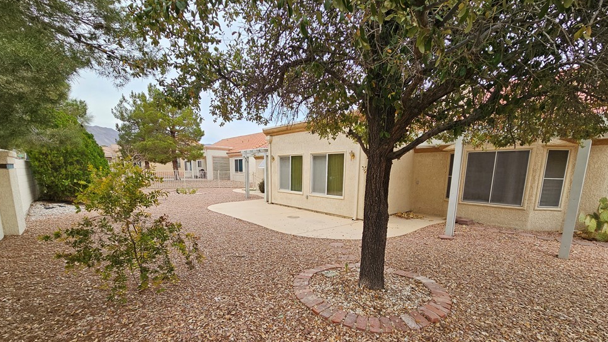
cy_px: 214
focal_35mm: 15
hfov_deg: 103.0
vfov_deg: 69.4
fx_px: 242
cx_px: 302
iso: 50
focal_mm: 2.2
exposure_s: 1/483
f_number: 2.2
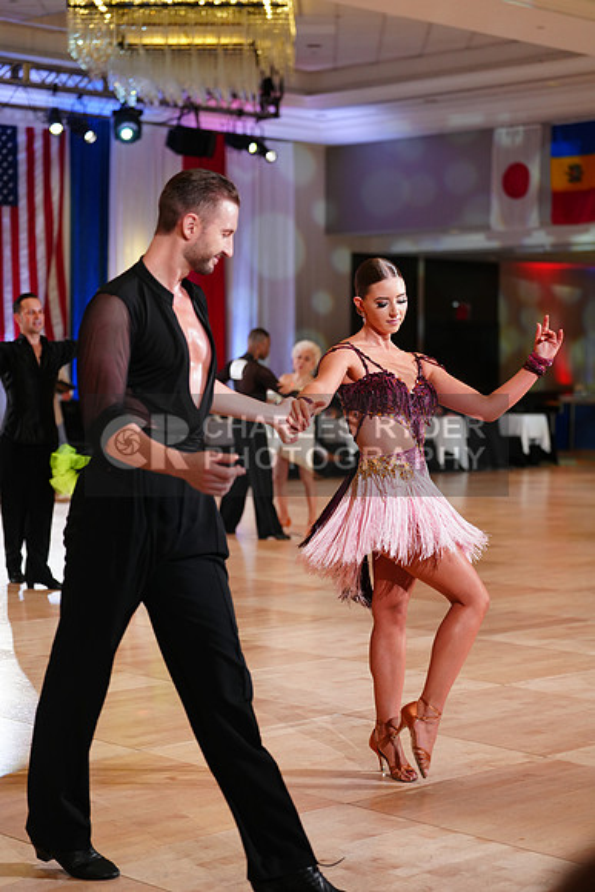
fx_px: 1734
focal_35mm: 70
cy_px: 446
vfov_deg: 28.8
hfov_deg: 19.5
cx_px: 298
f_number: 2.8
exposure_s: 1/400
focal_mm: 70
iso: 1600
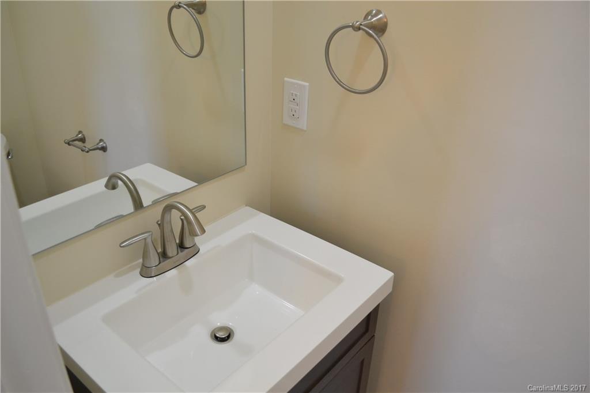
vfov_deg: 47.9
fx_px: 442
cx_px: 295
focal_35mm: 27
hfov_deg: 67.4
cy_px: 196
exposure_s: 1/60
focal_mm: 18
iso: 640
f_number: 3.5
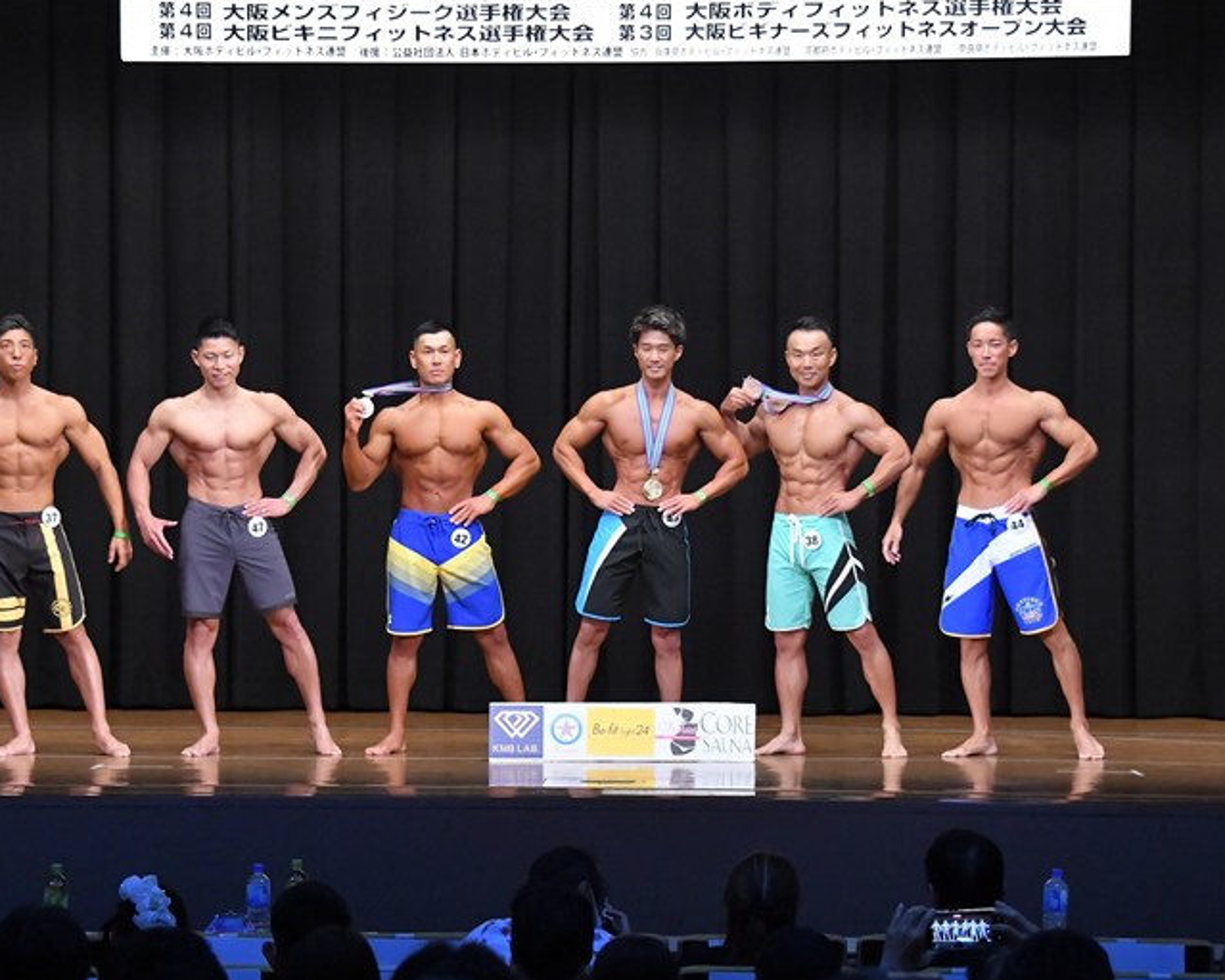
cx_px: 494
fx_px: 5075
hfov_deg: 13.8
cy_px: 491
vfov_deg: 11.0
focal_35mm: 140
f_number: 5.6
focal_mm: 82
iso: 8000
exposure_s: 1/400
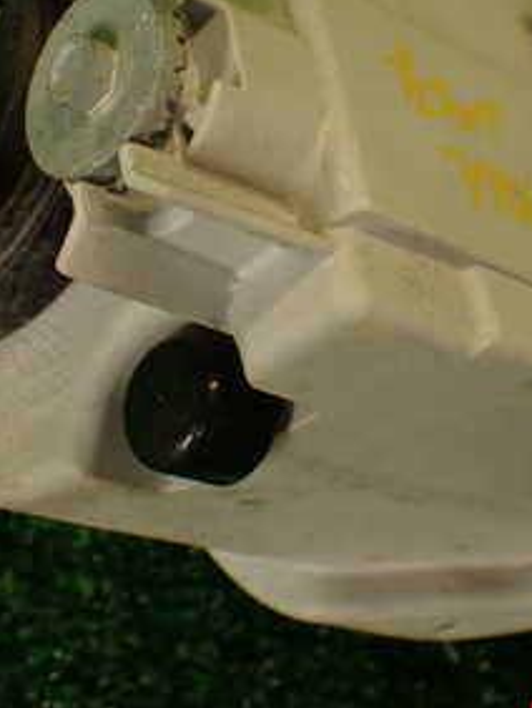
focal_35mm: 68
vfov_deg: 28.2
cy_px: 193
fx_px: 1391
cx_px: 344
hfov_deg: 21.6
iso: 160
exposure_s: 1/60
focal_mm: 5.79
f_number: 2.4
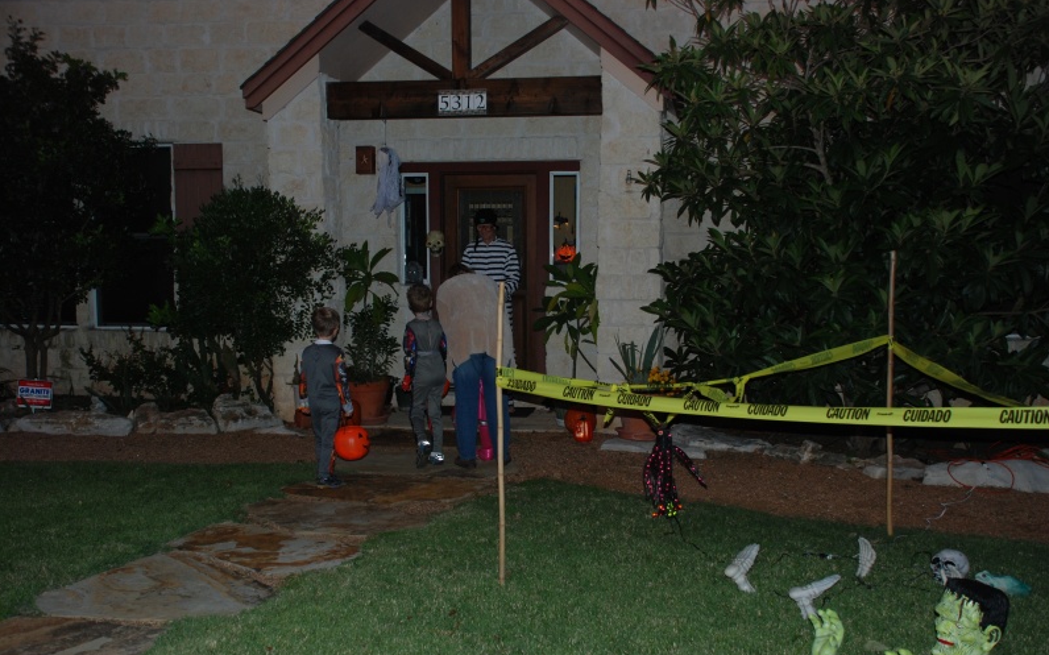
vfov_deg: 32.0
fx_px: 1143
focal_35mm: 40
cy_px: 349
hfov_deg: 49.3
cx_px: 526
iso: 280
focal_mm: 26
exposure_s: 1/60
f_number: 4
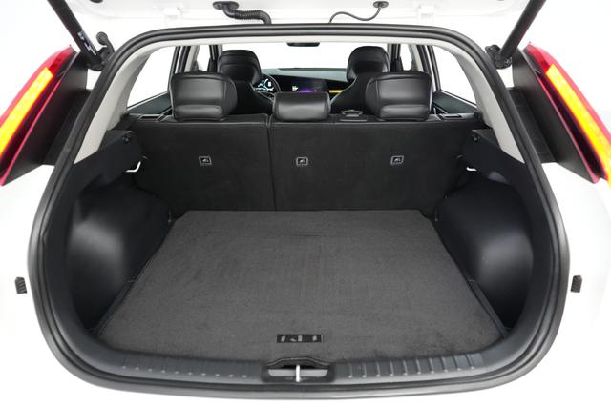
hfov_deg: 73.8
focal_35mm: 24
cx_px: 306
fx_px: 407
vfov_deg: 53.1
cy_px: 203
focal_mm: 24
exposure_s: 1/160
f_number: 2.8
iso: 8000
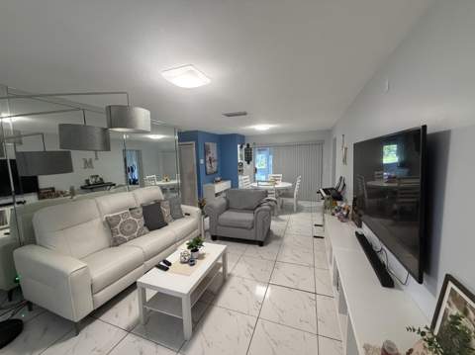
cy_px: 178
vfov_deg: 85.6
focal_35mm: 14
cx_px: 238
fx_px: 192
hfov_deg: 102.1
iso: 250
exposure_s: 1/60
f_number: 2.2
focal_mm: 2.22
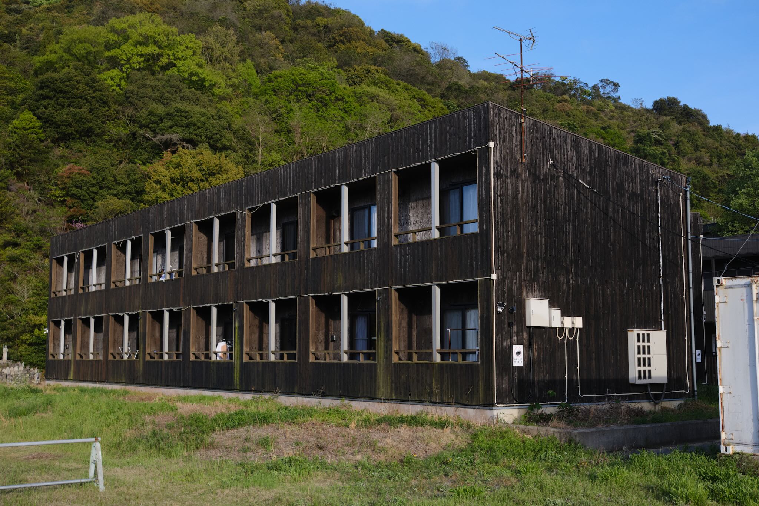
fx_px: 864
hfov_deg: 47.4
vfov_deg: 32.6
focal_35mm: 41
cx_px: 380
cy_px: 253
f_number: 5.6
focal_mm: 27
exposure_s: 1/500
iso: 250
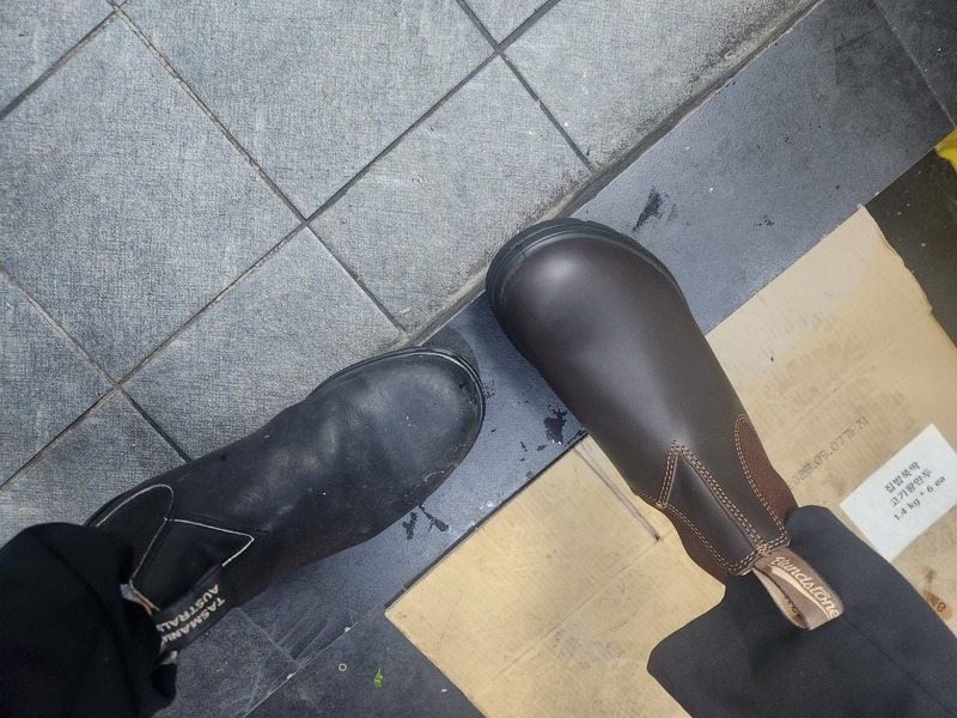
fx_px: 636
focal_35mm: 23
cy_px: 359
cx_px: 478
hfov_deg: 73.9
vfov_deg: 58.9
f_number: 1.8
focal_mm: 5.4
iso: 640
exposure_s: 1/120
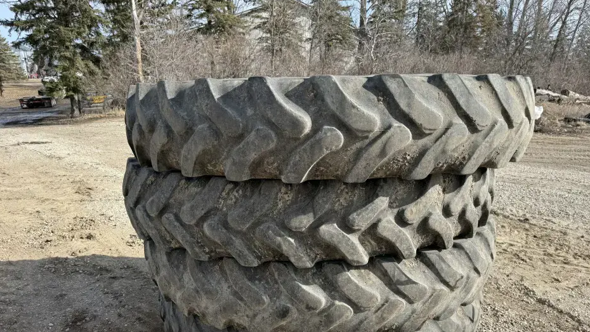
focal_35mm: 27
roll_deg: +0.0
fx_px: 422
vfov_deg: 42.5
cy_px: 210
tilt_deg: -18.4
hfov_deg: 69.9
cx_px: 297
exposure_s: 1/2252
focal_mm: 6.86
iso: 80
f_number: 1.78
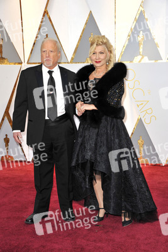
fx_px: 573
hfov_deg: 16.7
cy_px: 126
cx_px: 84
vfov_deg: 24.8
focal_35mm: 82
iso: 1000
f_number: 7.1
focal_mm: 82
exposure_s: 1/250
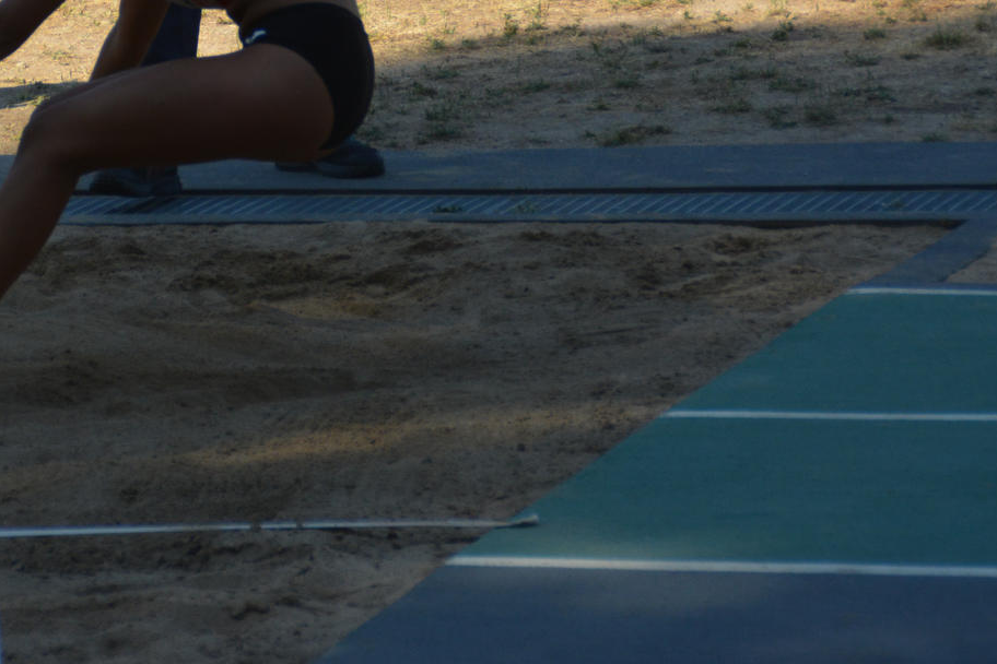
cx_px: 139
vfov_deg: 4.1
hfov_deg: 6.1
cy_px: -58
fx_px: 9332
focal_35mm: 337
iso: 400
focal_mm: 100
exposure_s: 1/1600
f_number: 6.3
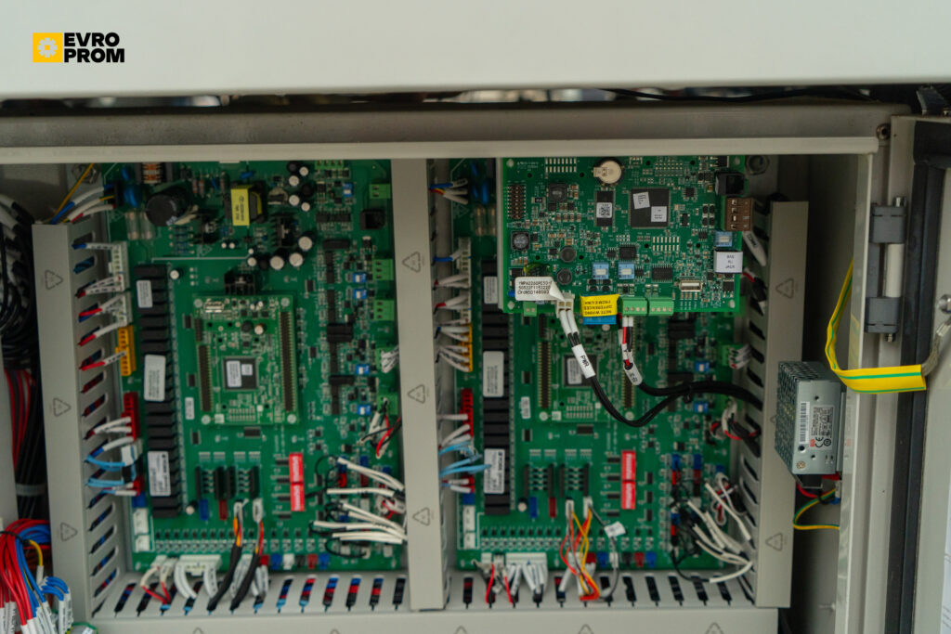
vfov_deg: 32.6
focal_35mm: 41
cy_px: 317
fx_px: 1083
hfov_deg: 47.4
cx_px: 476
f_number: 4
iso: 640
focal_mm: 41
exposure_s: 1/125
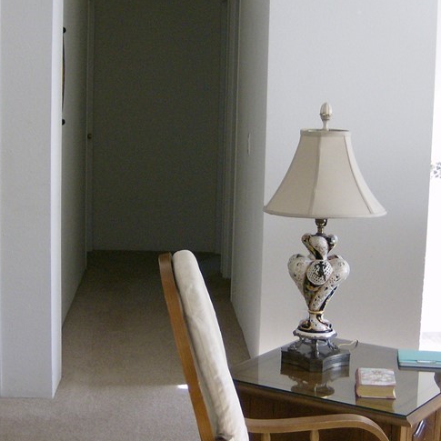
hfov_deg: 25.7
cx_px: 208
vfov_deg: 25.7
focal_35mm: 67
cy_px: 202
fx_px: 966
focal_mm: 6
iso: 162
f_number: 2.8
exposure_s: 1/64
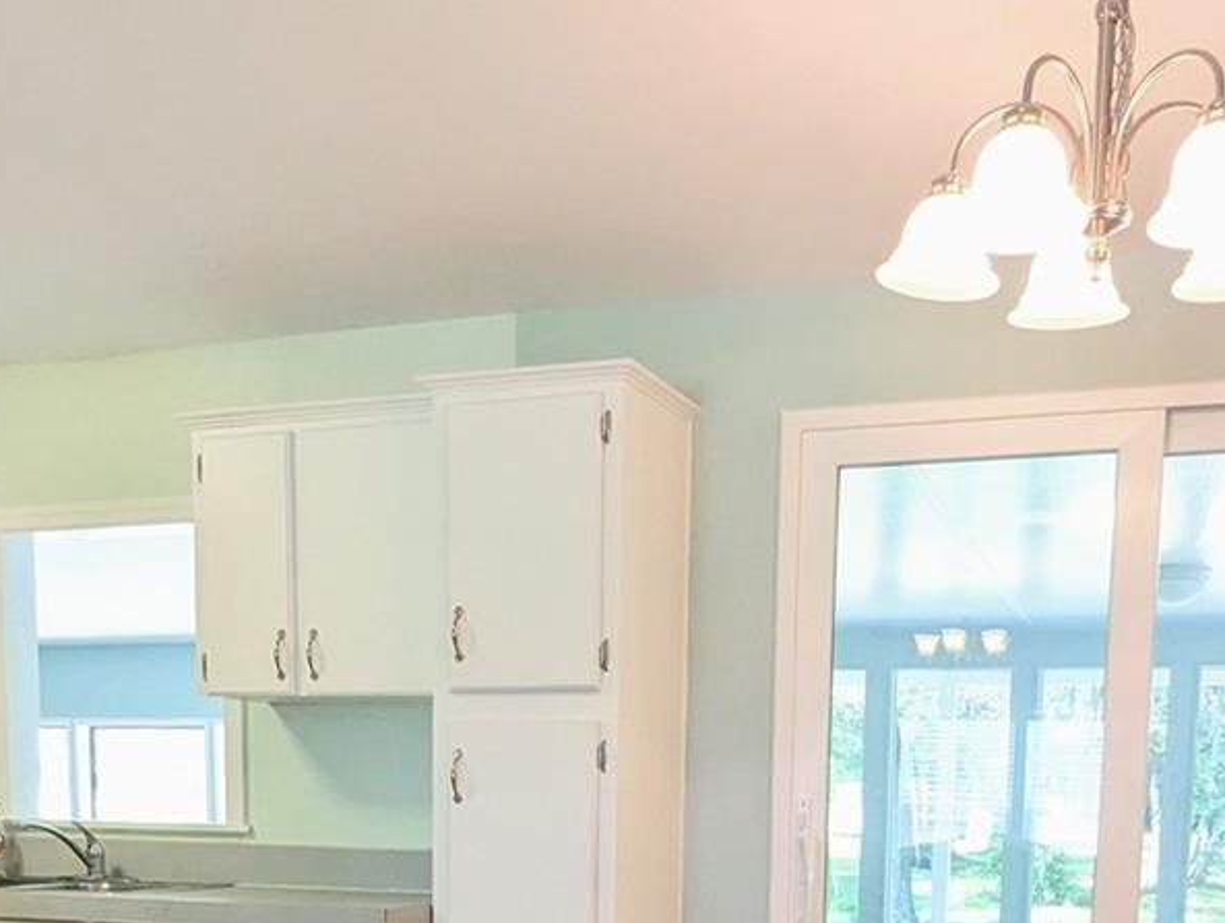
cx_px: 628
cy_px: 975
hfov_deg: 43.8
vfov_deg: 30.7
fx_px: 1524
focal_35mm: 43
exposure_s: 1/120
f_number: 2.2
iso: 396
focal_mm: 2.35
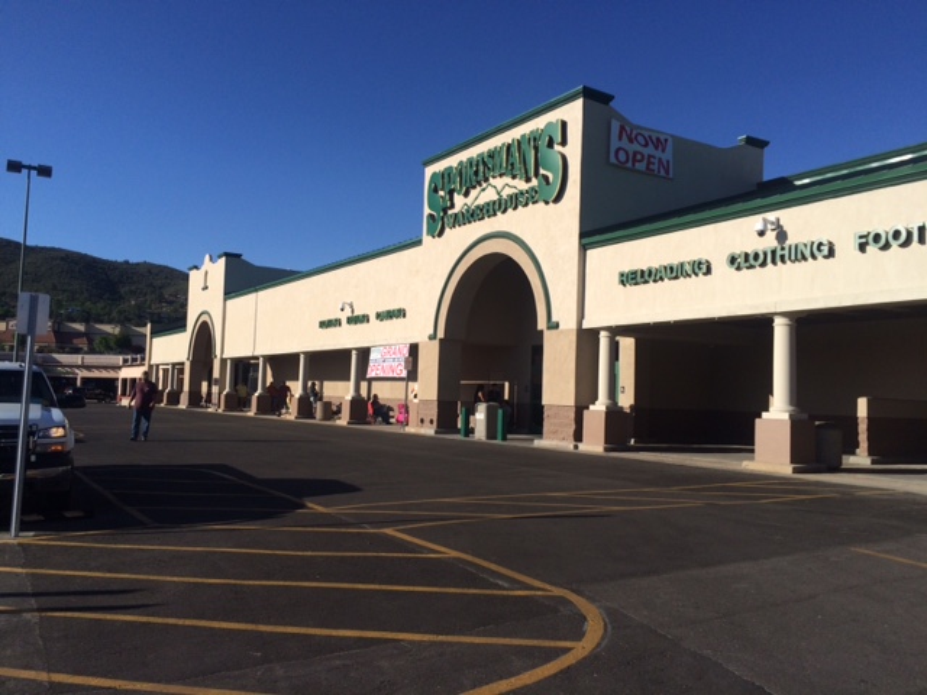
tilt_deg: +2.4
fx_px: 777
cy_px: 348
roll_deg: -0.9
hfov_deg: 61.7
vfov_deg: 48.2
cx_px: 464
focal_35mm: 29
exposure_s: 1/2933
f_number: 2.2
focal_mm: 4.15
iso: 32
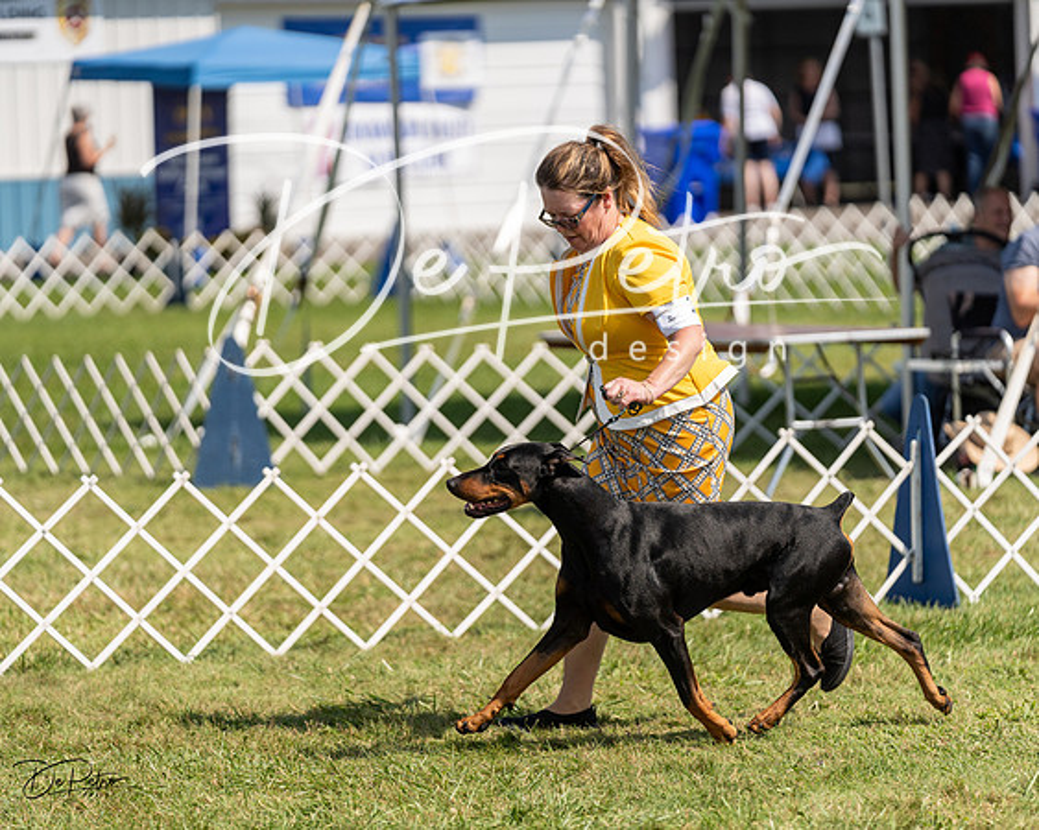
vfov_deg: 8.5
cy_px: 415
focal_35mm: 182
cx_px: 520
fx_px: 5608
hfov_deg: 10.6
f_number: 2.8
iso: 200
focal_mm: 162
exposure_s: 1/3200
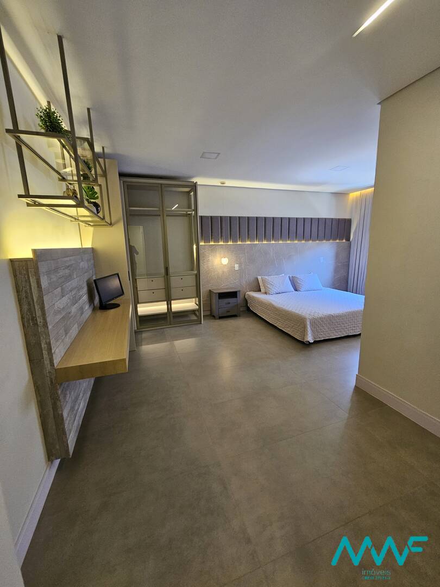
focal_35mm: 13
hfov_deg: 89.9
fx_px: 220
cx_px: 220
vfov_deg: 106.2
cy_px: 294
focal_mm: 2.2
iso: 320
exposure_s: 1/60
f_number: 2.2
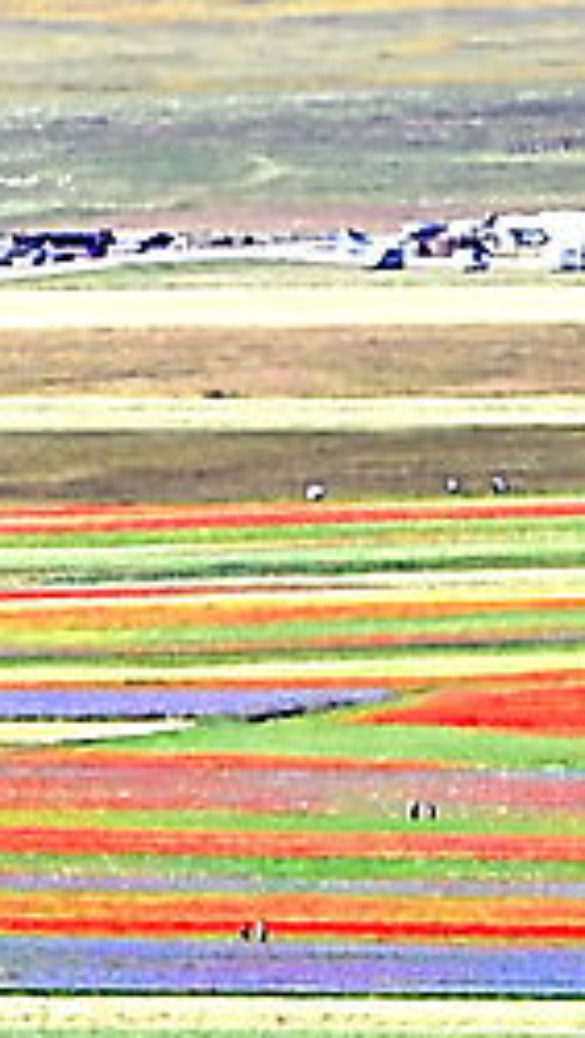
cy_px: 1819
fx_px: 23255
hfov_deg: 1.4
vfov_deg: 2.5
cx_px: -954
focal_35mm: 845
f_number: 3.5
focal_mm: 56
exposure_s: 1/640
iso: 100
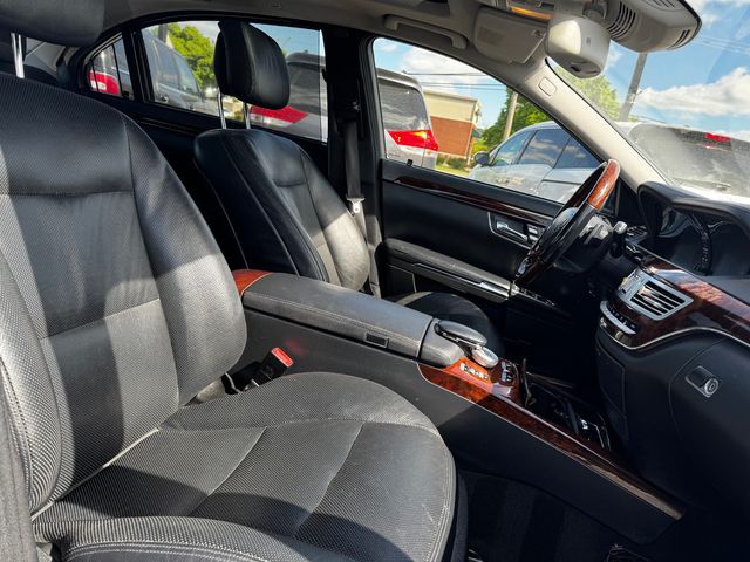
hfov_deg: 71.6
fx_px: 520
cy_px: 281
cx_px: 375
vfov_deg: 56.8
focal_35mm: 24
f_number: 1.78
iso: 80
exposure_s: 1/409
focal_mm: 6.76
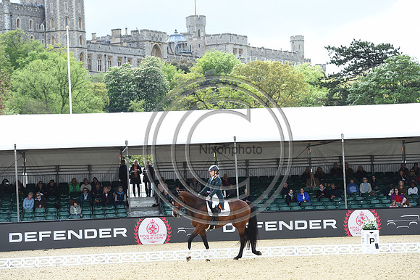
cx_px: 210
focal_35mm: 125
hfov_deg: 16.4
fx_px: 1457
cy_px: 140
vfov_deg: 11.0
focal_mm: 125
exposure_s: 1/1250
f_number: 5
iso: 640
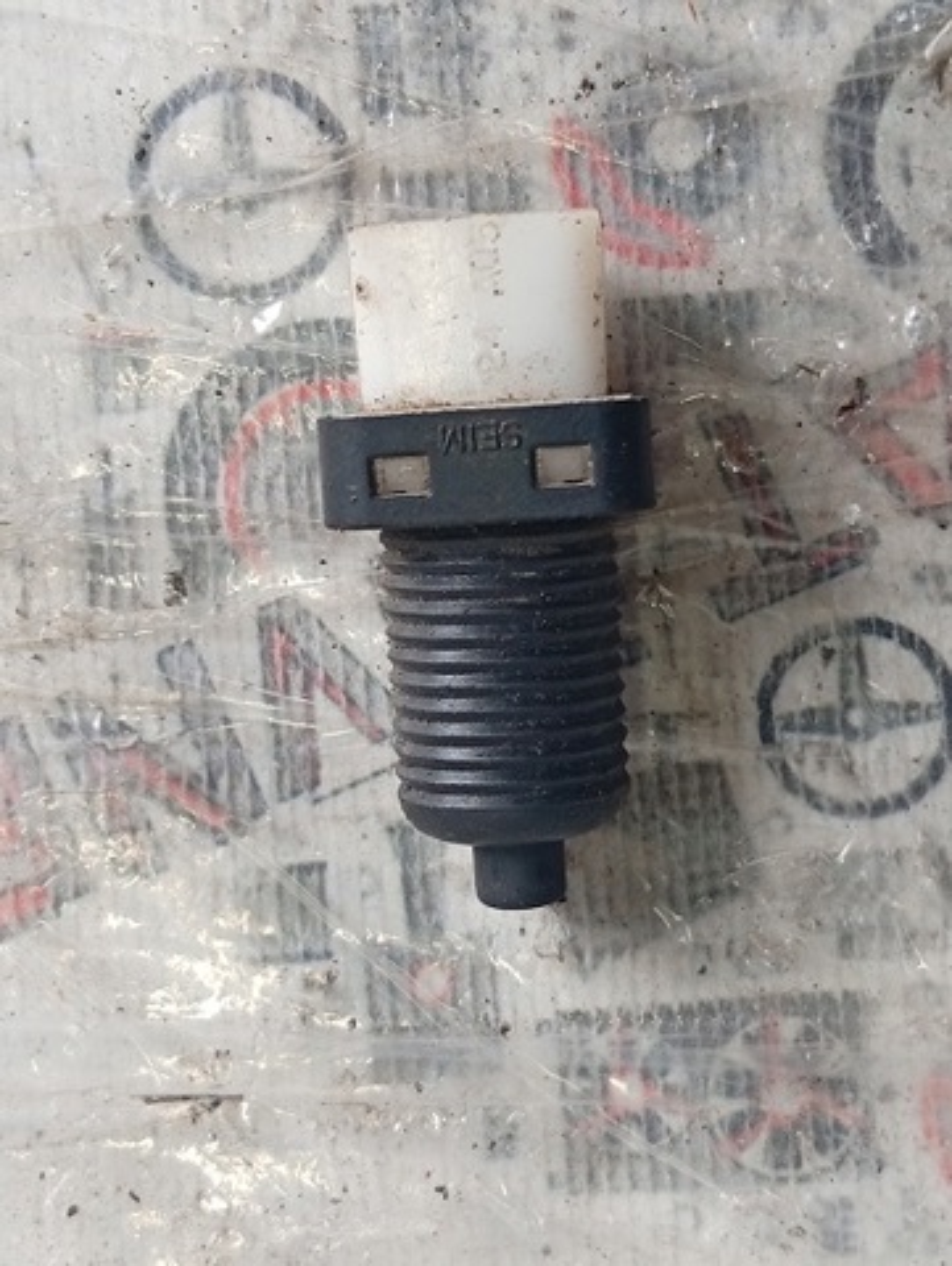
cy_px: 633
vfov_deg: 36.8
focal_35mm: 52
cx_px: 476
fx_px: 1903
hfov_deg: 28.1
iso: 110
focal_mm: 3.96
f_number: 1.8
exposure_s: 1/50
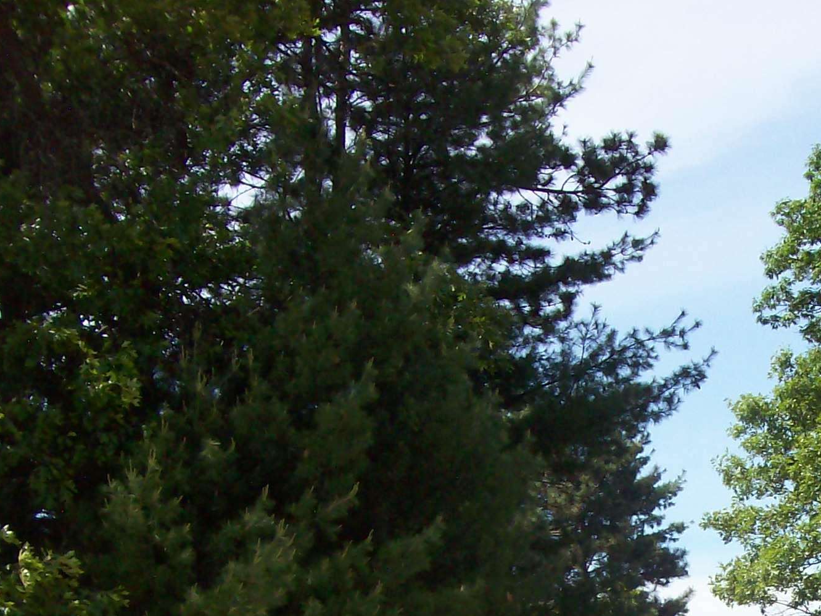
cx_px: 821
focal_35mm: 77
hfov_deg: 24.2
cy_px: 559
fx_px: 1826
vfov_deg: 18.8
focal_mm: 6
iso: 80
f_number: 4.8
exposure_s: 1/438
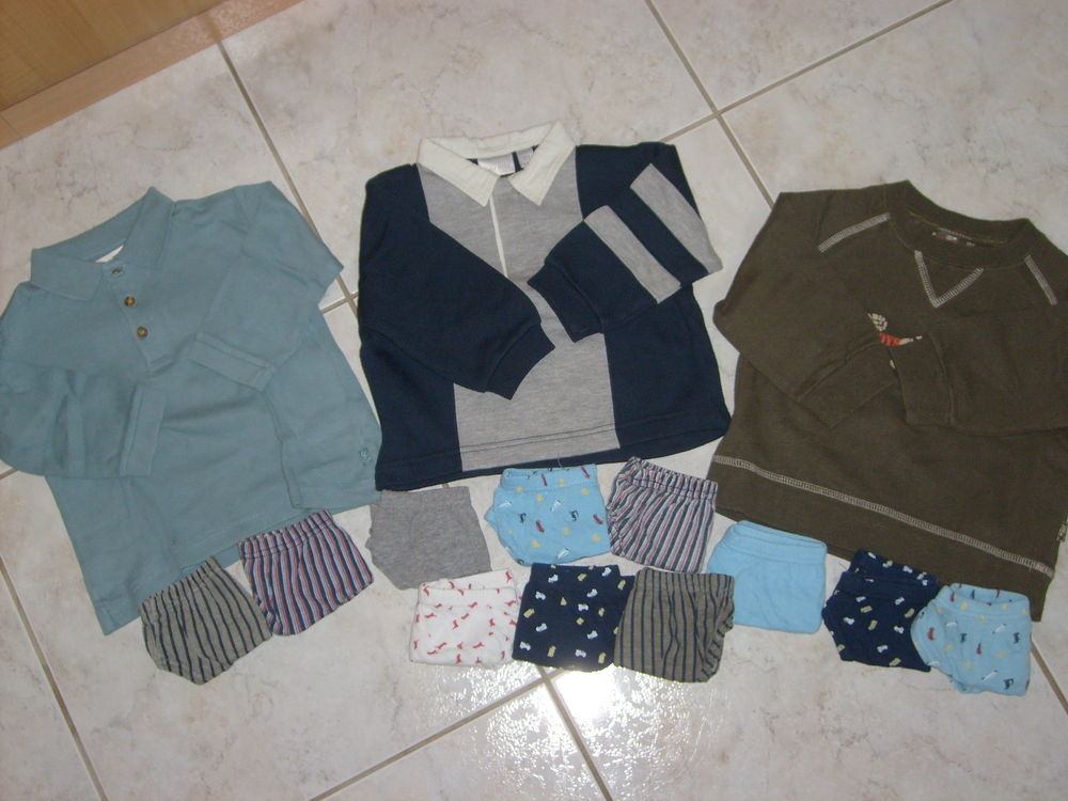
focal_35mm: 43
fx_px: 1327
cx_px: 534
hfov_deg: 43.9
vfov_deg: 33.6
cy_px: 400
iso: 100
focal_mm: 7.2
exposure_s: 1/45
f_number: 3
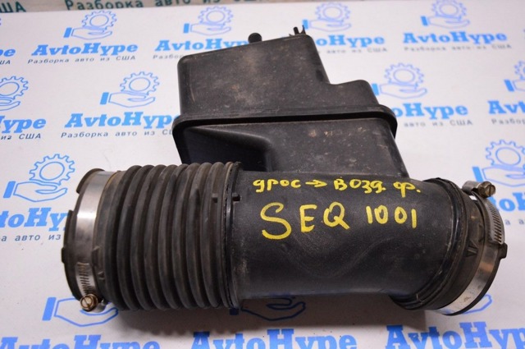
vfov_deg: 36.8
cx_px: 262
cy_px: 174
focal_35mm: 36
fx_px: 524
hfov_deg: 53.2
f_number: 4
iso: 3200
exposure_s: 1/400
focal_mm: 24
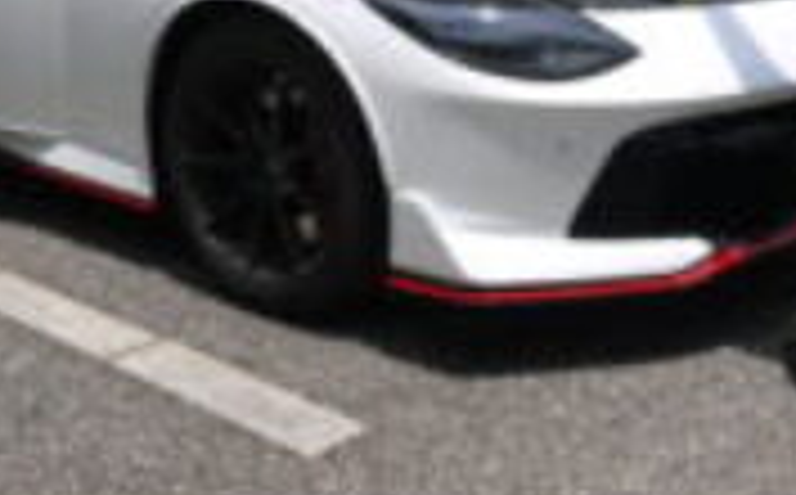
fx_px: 1559
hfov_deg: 28.5
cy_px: 14
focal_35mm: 72
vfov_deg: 17.6
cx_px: 504
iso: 160
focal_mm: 15
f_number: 9
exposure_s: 1/500
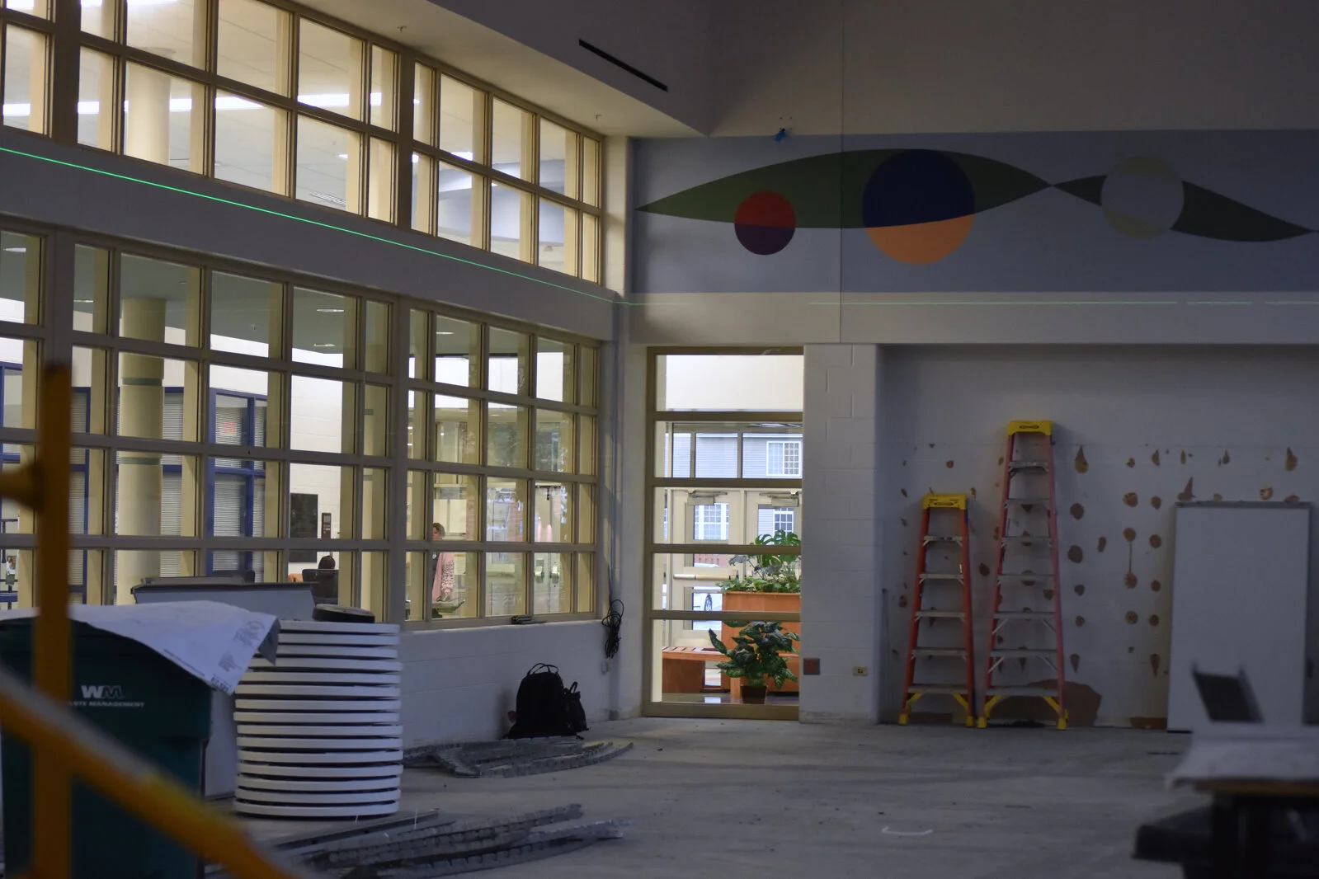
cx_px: 660
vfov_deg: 16.6
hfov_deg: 24.6
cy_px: 440
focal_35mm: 82
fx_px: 3022
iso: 1400
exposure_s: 1/60
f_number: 4
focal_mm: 55
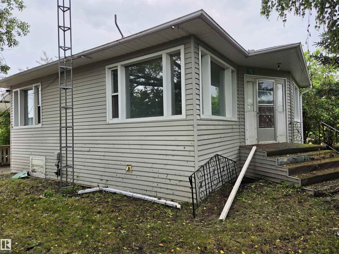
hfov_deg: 73.9
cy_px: 127
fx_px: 225
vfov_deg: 58.9
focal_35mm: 23
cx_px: 170
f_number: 1.8
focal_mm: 5.4
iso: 80
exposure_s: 1/1192
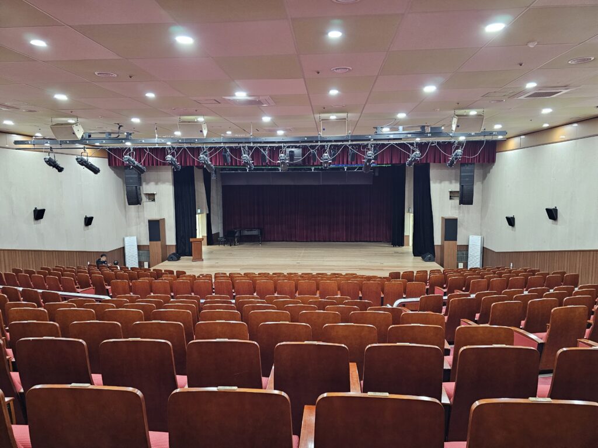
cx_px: 299
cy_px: 224
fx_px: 397
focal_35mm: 23
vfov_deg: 58.9
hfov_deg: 73.9
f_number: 1.7
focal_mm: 6.3
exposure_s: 1/60
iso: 800
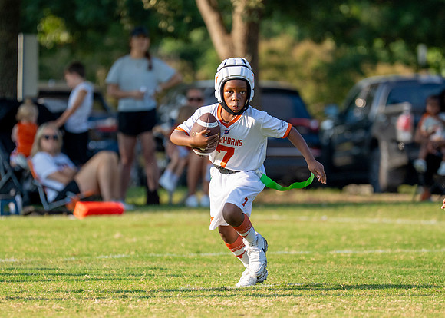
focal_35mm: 396
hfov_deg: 5.1
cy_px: 172
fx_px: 5009
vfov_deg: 3.6
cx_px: 230
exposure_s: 1/2000
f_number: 2.8
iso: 250
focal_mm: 200
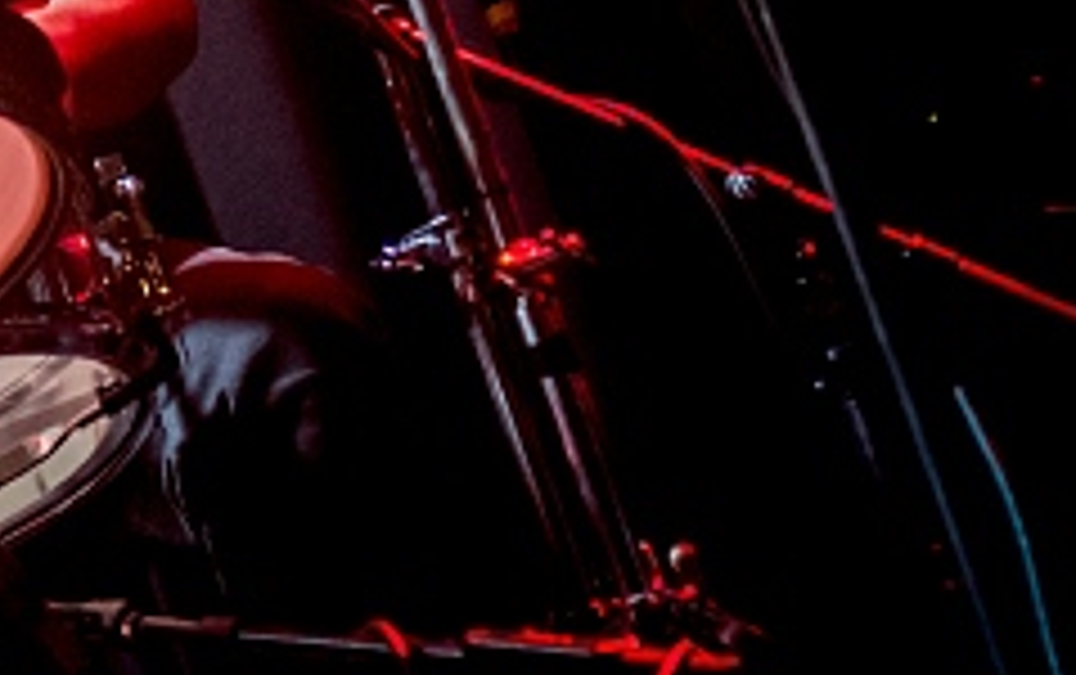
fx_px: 9454
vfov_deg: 4.1
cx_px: -176
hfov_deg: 6.5
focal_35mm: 322
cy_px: -166
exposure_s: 1/80
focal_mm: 70
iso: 4000
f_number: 2.8
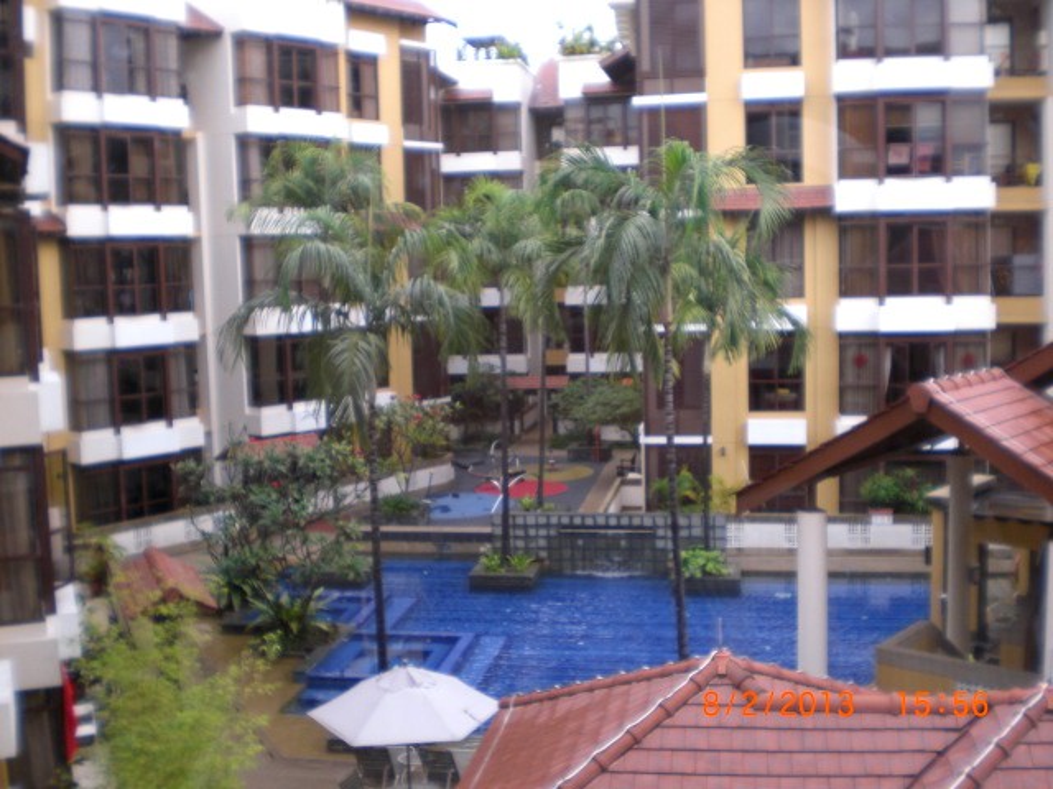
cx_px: 526
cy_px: 394
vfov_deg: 37.7
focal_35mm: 38
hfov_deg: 49.0
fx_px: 1156
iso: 100
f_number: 3.1
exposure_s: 1/60
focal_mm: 6.3
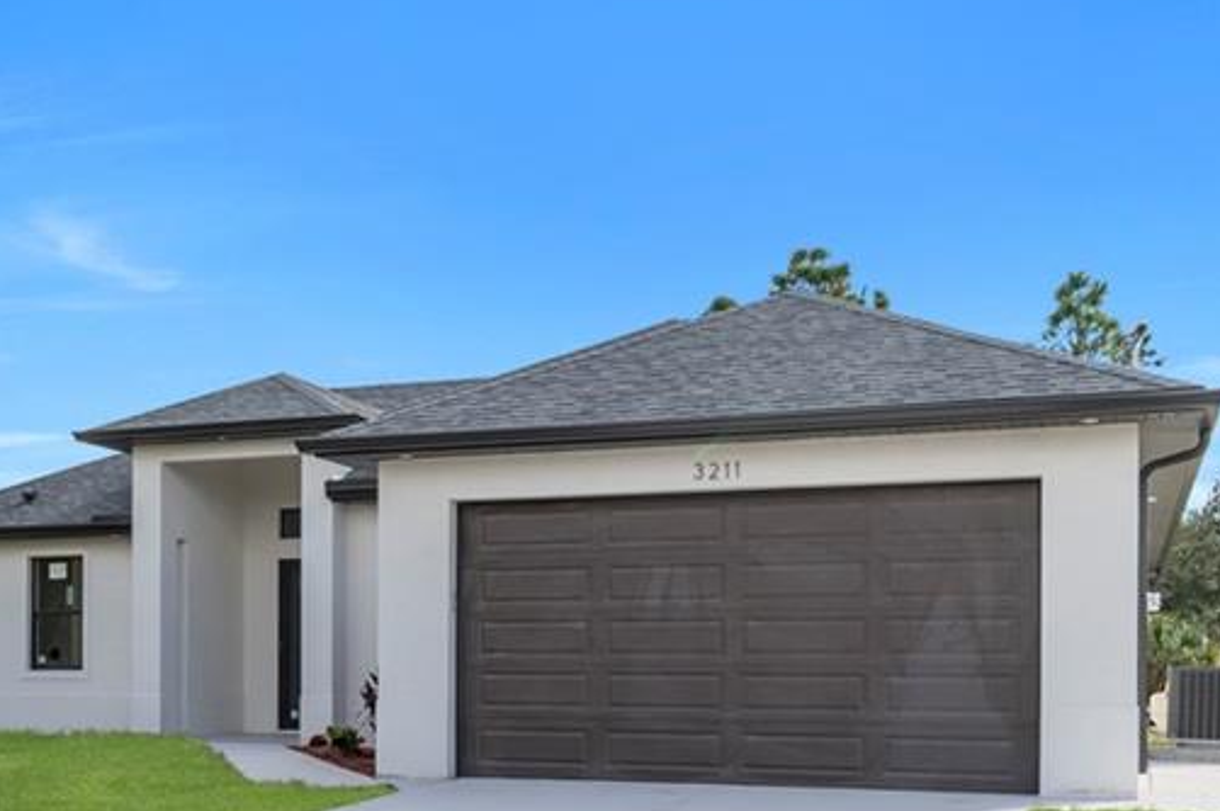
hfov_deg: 39.5
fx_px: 1659
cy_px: 673
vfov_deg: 26.9
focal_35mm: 49
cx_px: 340
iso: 100
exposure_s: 1/250
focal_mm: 16
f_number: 8
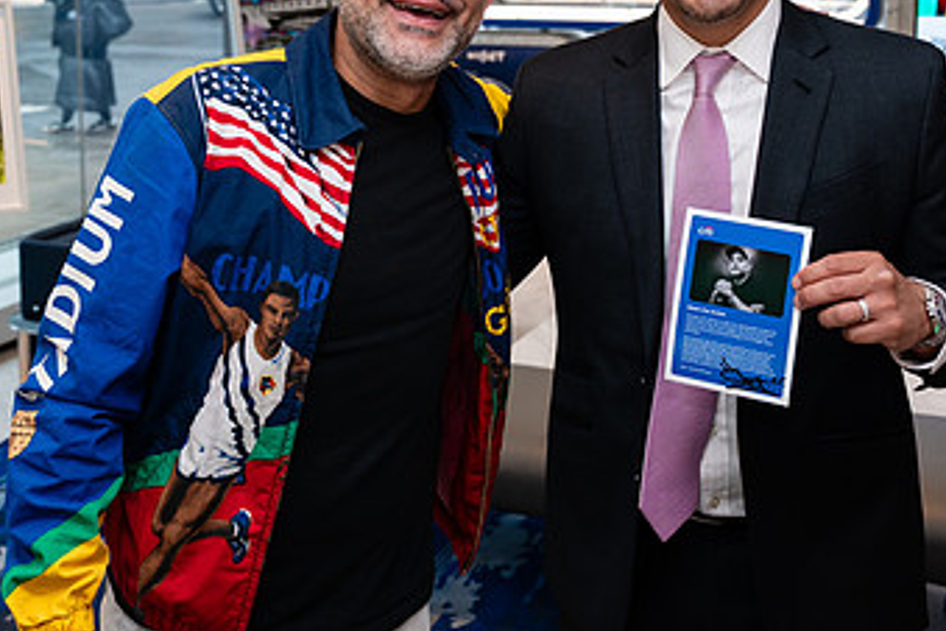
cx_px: 421
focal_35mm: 54
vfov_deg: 24.6
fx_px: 1419
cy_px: 125
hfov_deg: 36.8
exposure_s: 1/160
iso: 500
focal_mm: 30
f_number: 4
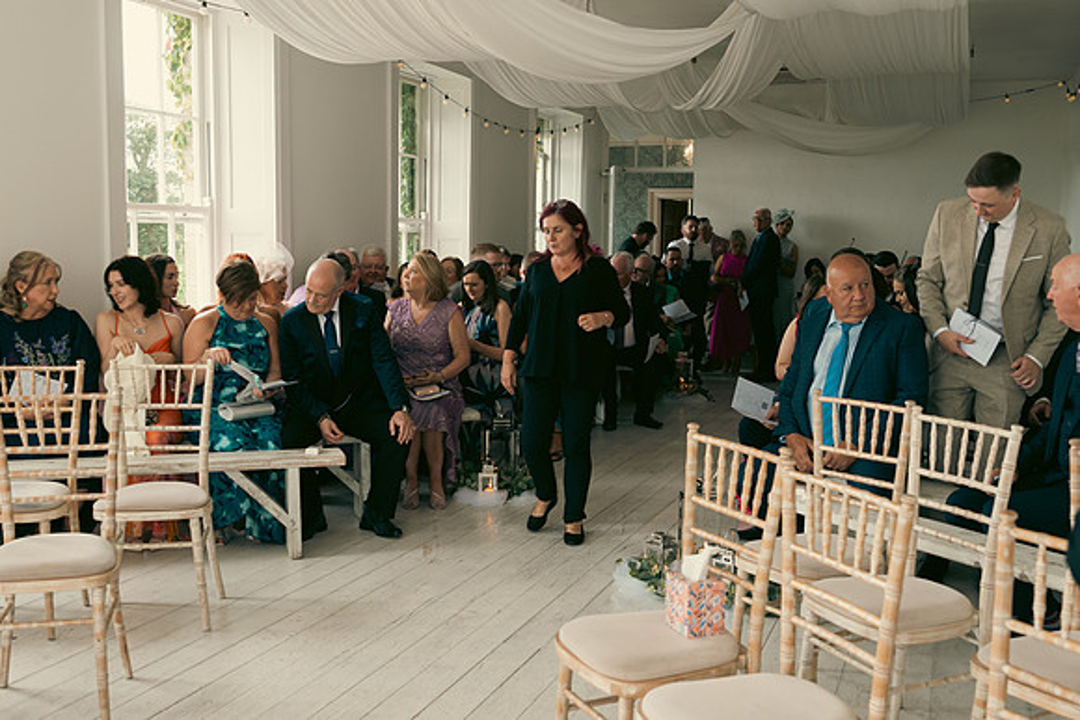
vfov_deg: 36.9
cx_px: 540
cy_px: 360
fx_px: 1080
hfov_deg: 53.1
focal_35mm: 36
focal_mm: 24
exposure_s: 1/160
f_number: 3.5
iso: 320
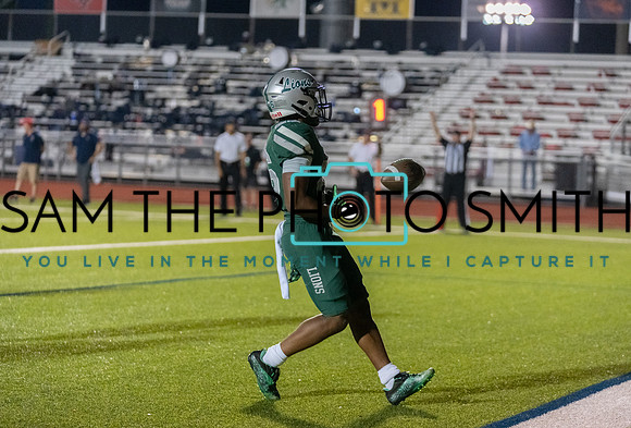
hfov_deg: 17.0
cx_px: 322
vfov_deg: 11.6
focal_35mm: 120
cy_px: 213
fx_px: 2112
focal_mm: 106
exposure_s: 1/1250
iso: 8000
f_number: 2.8
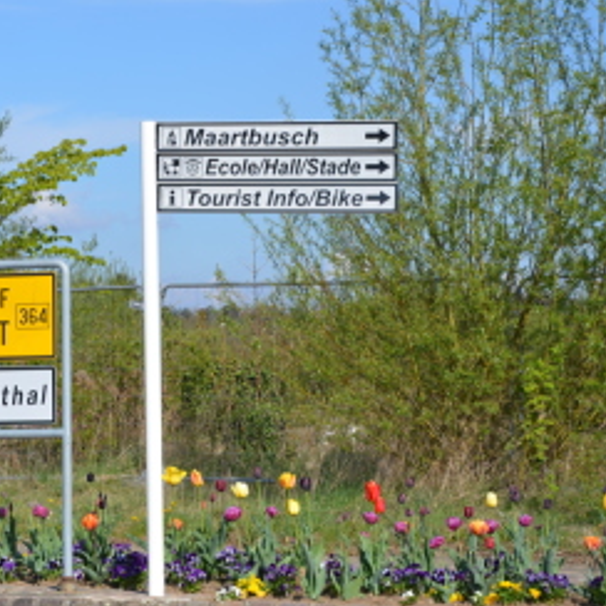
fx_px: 2397
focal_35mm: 121
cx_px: 137
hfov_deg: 14.3
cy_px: 322
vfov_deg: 14.4
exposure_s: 1/320
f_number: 9
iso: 100
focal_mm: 58
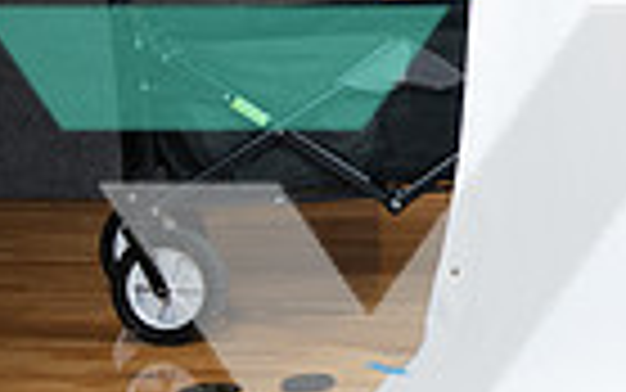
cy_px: -300
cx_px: 1139
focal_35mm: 140
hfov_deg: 13.3
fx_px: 2397
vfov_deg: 9.0
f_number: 7.1
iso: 800
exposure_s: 1/125
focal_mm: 33.1
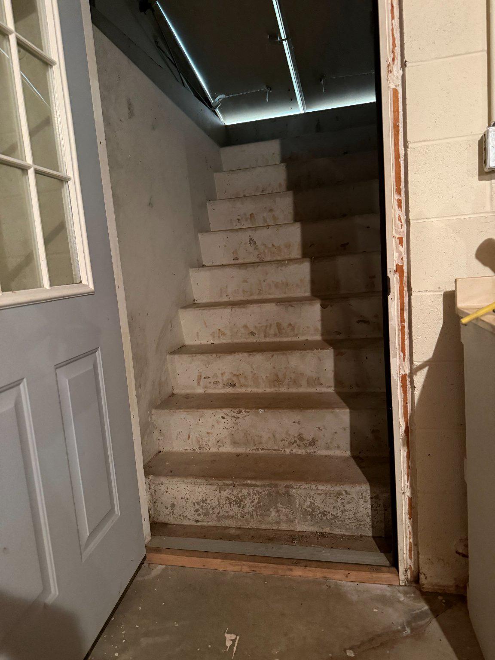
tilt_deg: -8.4
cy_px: 330
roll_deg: +4.0
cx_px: 248
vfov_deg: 71.6
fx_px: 458
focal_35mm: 24
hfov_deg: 56.8
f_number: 1.78
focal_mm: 6.76
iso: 800
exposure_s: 1/30
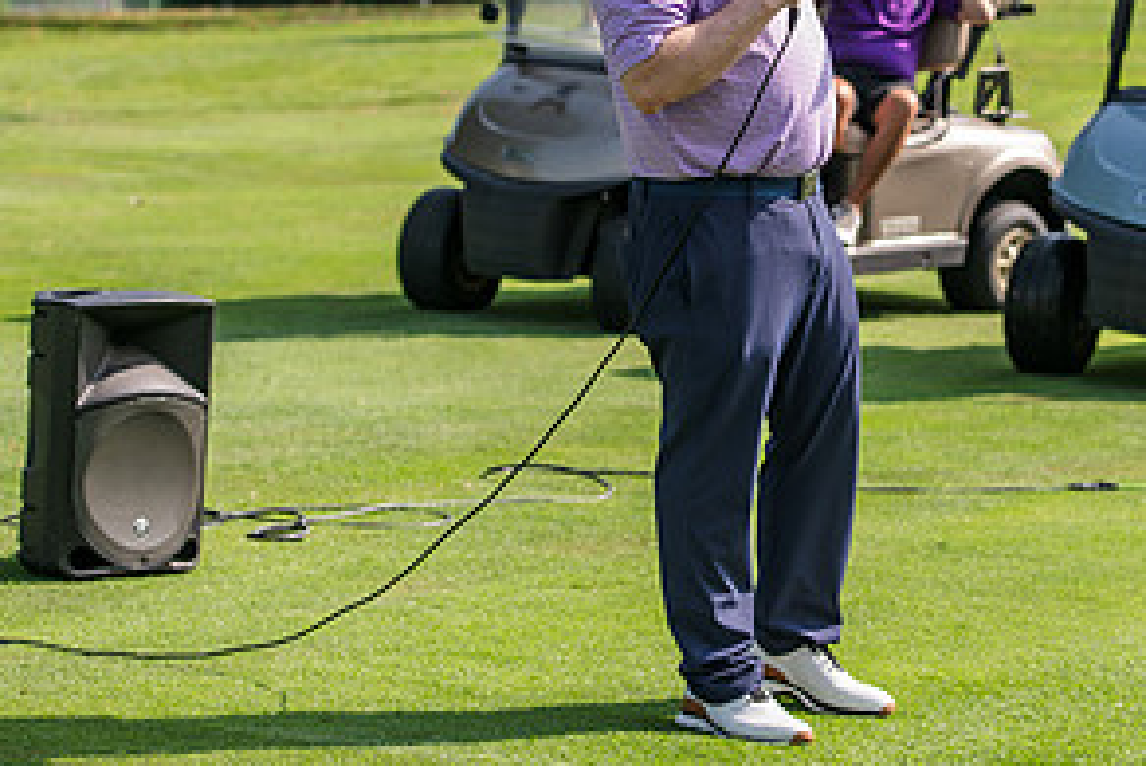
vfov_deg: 8.4
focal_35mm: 163
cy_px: 65
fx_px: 5191
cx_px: 761
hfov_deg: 12.6
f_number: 3.5
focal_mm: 82
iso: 80
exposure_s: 1/400
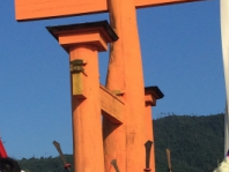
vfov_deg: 12.4
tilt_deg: +1.7
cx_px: 102
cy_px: 200
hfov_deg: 16.8
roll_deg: +0.9
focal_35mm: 117
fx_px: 775
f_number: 2.2
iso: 32
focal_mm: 4.15
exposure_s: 1/3425
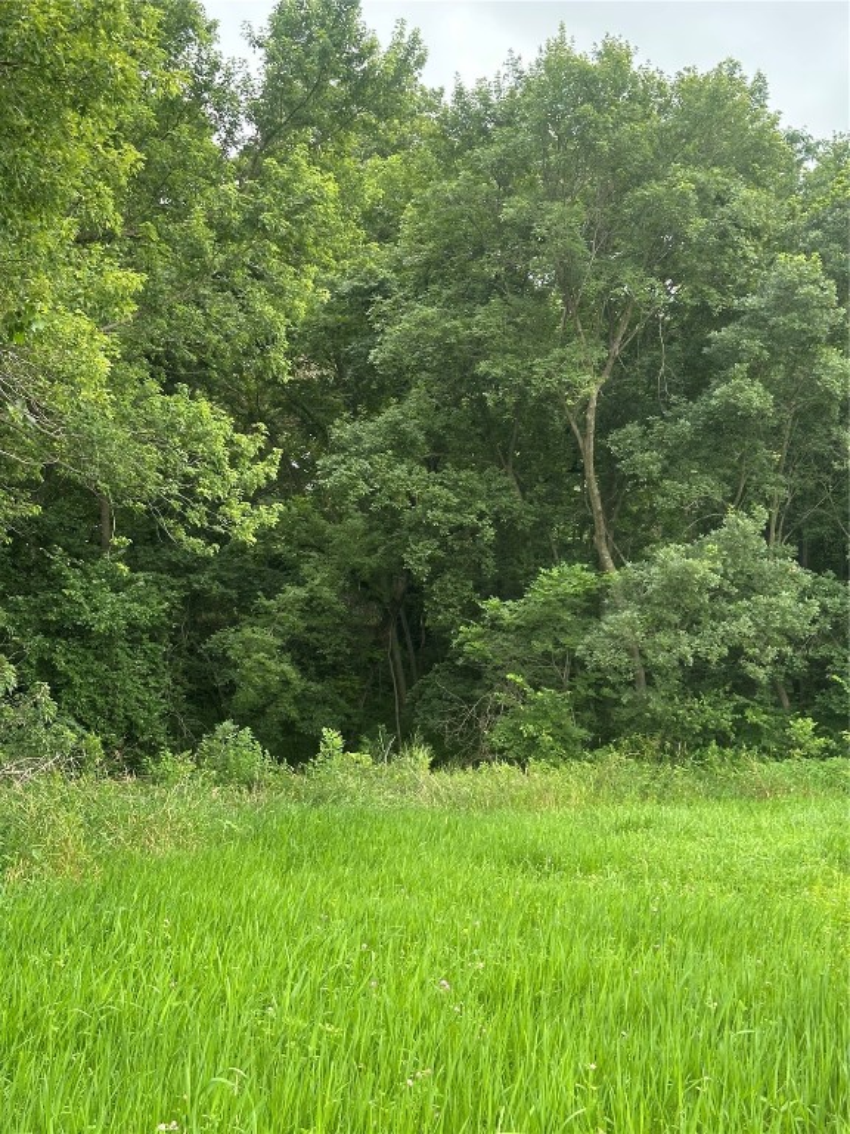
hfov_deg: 30.3
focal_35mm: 48
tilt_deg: +8.3
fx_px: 1572
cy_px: 567
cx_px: 425
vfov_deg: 39.7
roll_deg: +1.2
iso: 64
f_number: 1.78
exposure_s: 1/204
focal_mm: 6.86
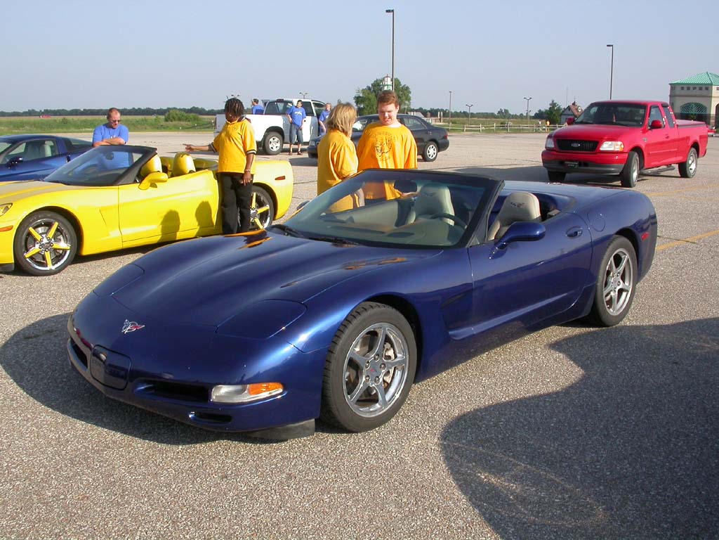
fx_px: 789
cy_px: 270
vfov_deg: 37.7
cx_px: 360
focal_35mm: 38
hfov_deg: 49.0
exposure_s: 1/273
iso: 100
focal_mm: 7.85
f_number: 6.7
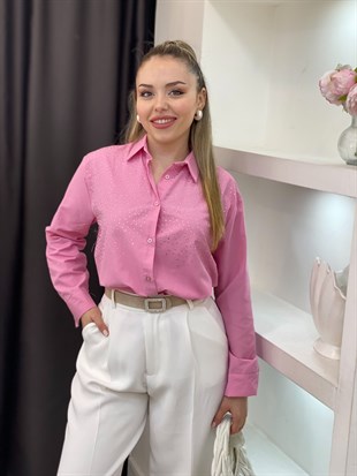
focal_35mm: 52
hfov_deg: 28.0
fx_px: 715
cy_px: 238
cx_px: 178
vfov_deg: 36.8
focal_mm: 6
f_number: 2
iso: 64
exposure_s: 1/100
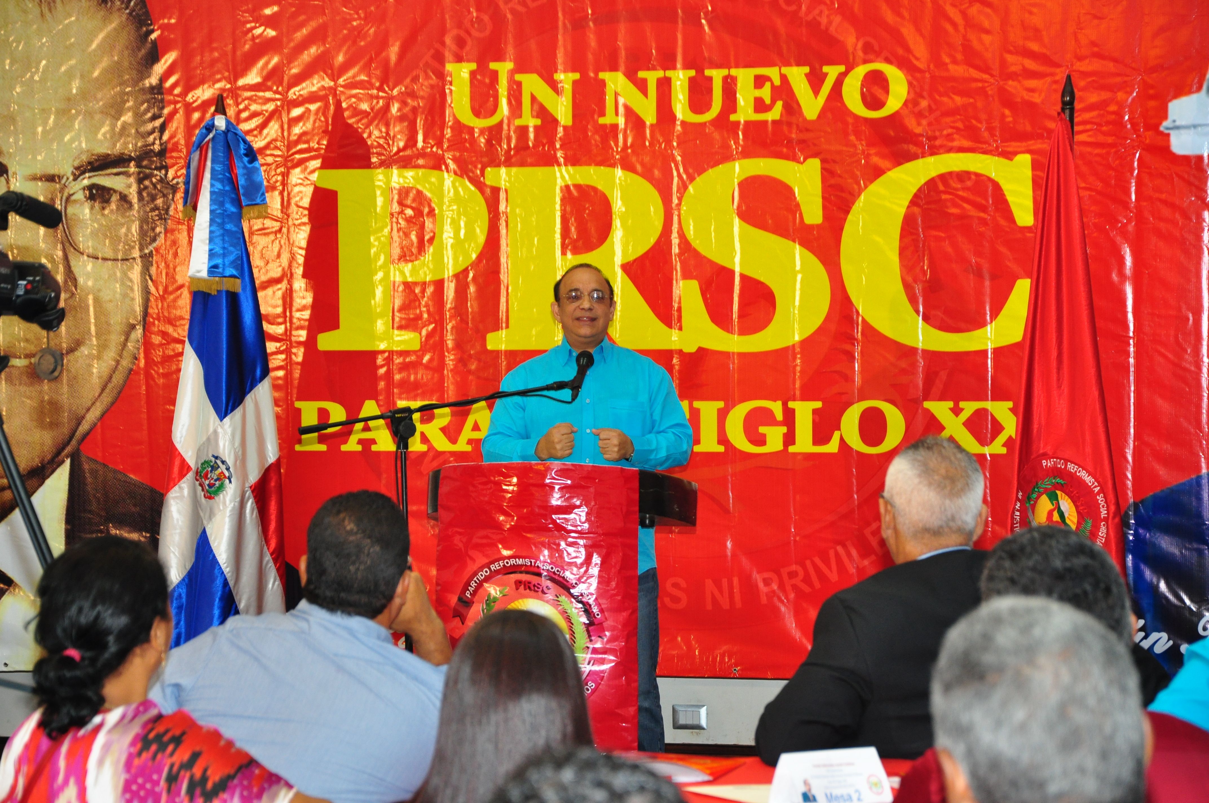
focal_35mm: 112
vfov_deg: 12.1
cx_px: 604
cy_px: 402
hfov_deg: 18.2
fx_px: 3773
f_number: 5.3
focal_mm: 75
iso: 800
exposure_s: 1/30
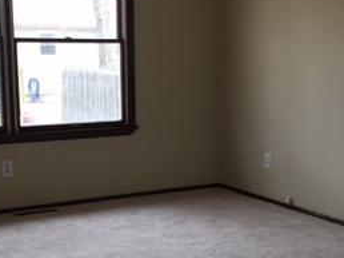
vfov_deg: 20.3
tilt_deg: -10.2
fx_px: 715
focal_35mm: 72
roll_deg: +0.0
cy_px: 172
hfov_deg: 26.9
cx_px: 237
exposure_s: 1/60
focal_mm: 4.15
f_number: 2.2
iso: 32
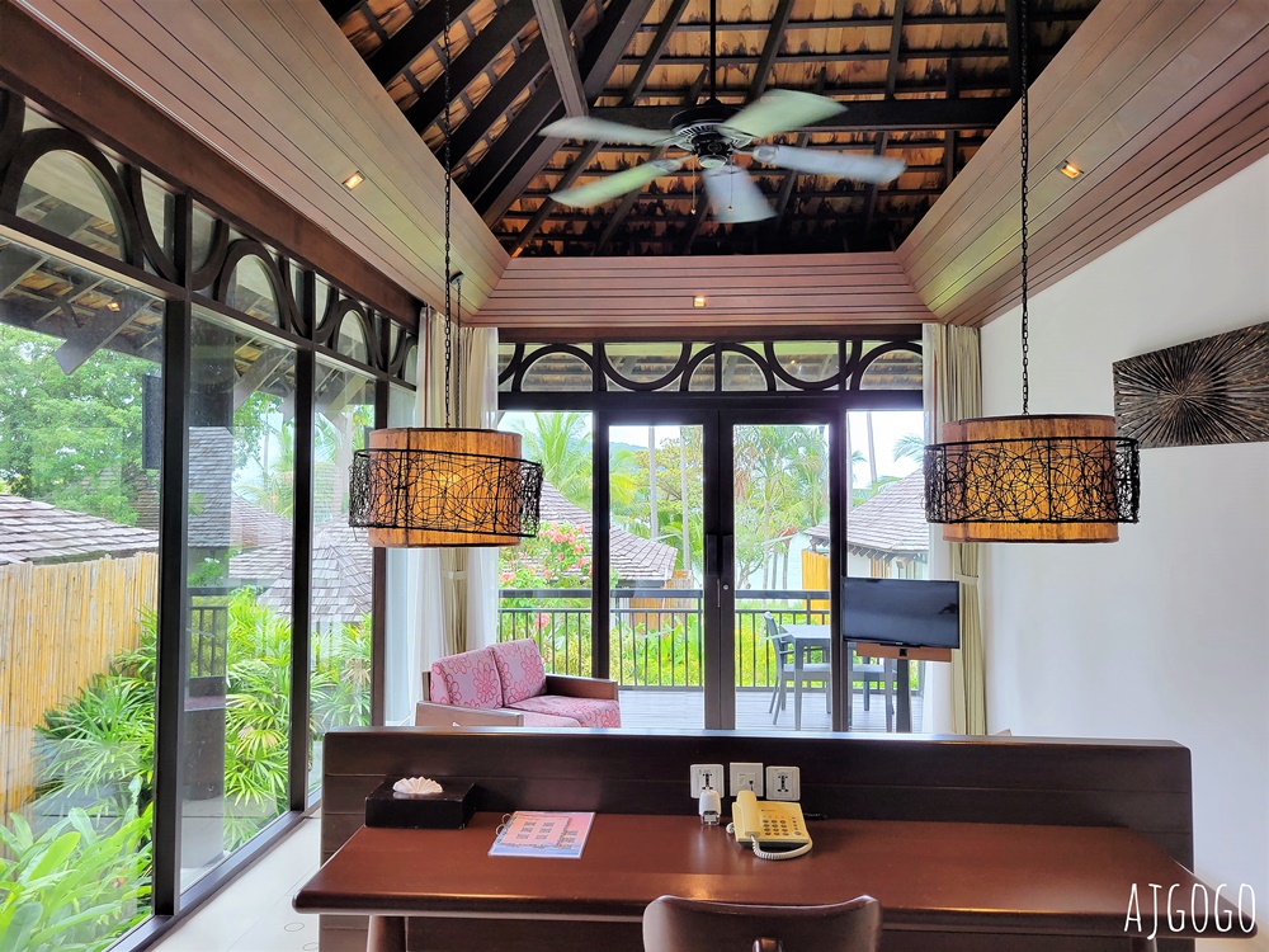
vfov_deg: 53.1
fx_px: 953
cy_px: 476
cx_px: 634
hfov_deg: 67.3
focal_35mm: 26
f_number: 1.8
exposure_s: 1/120
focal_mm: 5.4
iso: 80
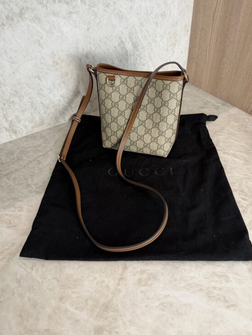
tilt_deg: -40.9
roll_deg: +0.7
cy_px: 156
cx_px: 135
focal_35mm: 26
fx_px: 252
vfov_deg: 67.2
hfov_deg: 53.0
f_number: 1.78
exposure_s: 1/120
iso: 160
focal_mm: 6.76
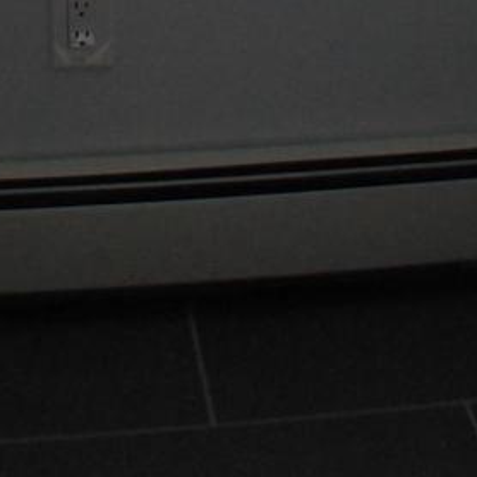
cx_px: 384
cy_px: -407
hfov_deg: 10.6
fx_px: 2572
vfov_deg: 10.0
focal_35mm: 165
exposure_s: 1/200
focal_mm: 7.3
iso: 200
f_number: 4.2
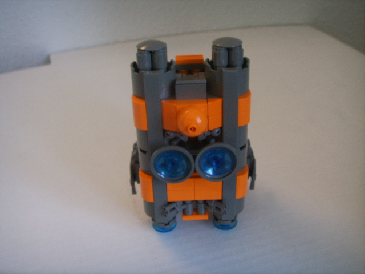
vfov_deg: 36.8
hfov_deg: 47.9
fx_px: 411
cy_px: 137
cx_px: 182
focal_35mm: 39
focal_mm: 6.6
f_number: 3.5
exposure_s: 1/45
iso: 100
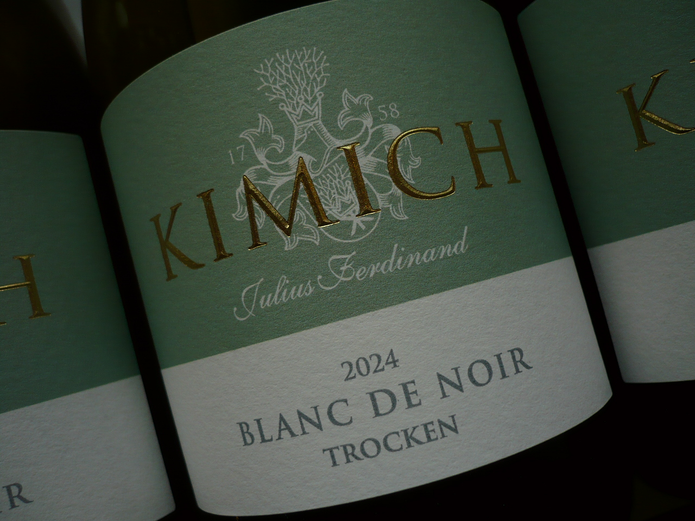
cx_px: 348
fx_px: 703
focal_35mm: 35
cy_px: 260
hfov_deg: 52.6
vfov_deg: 40.7
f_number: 2.8
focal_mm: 5.8
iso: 100
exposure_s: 1/250
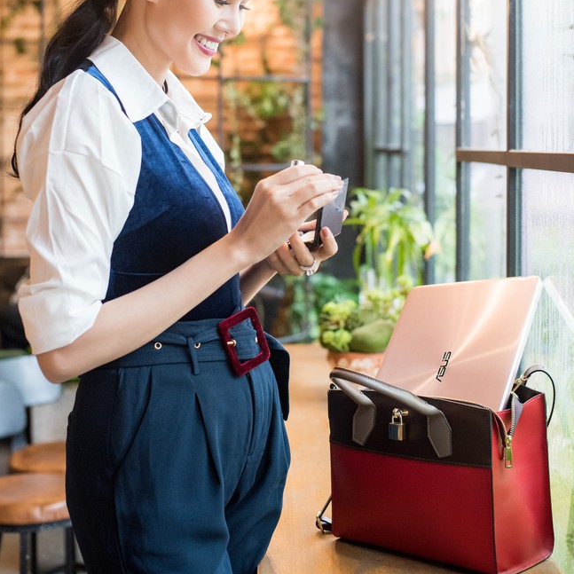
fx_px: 1201
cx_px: 287
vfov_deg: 26.7
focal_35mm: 64
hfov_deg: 26.9
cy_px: 169
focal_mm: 50
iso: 2000
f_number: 2.8
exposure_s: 1/250
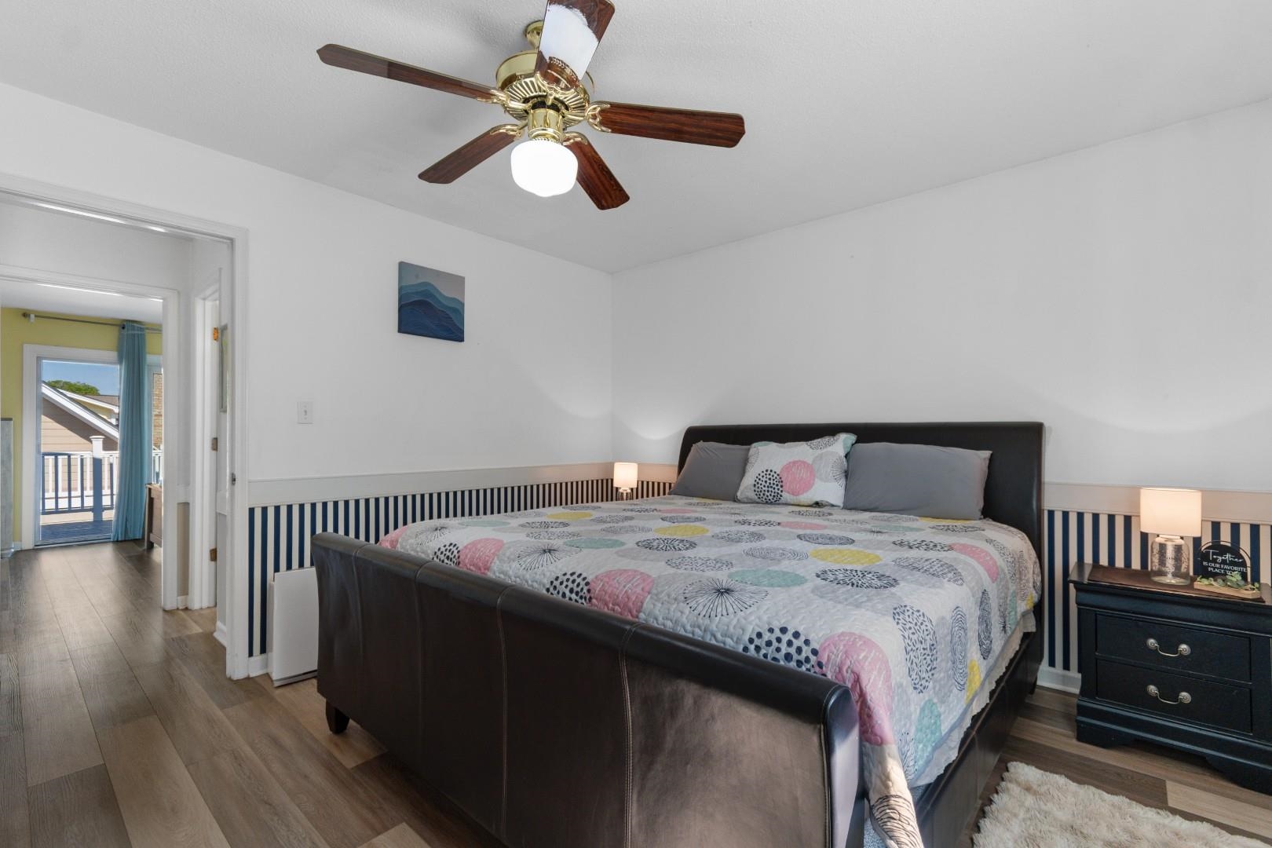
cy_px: 424
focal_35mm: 15
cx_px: 636
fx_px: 530
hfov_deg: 100.4
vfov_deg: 77.3
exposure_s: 1/50
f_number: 4.5
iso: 100
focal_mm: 10
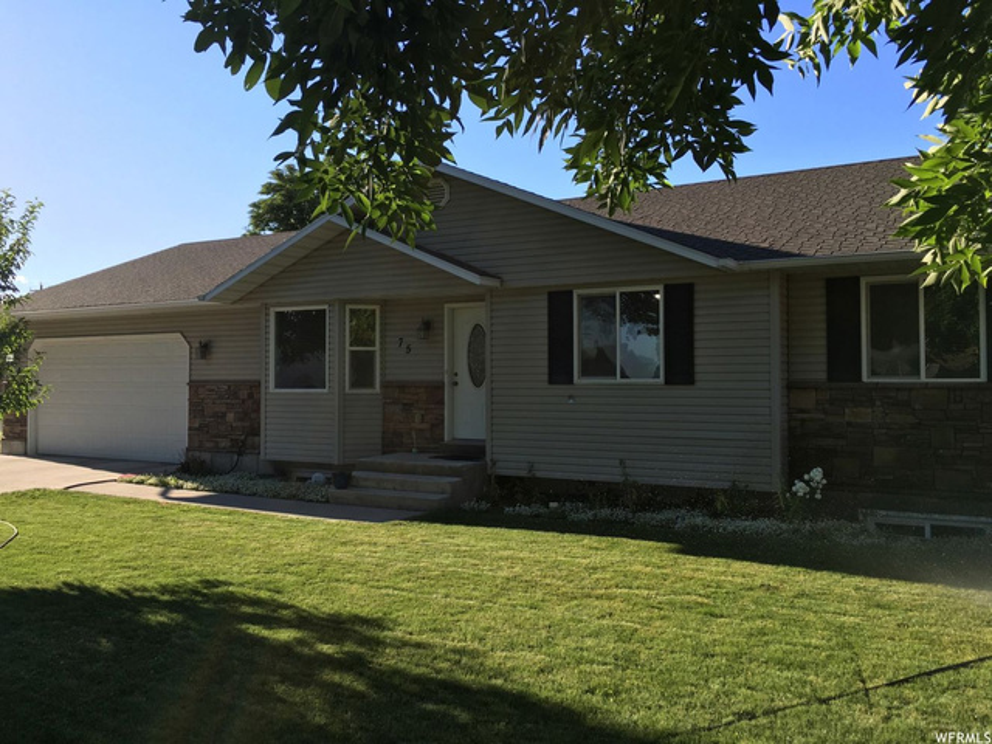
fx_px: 831
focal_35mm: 29
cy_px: 372
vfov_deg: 48.2
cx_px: 496
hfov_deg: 61.7
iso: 25
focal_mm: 4.15
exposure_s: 1/699
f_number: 2.2
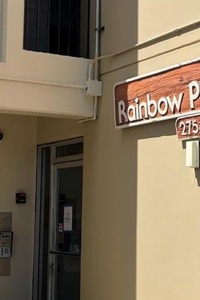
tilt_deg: +10.6
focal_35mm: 79
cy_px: 113
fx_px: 658
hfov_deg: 17.3
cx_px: 121
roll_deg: -0.2
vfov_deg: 25.6
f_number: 1.6
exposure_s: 1/4049
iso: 32
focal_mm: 5.1
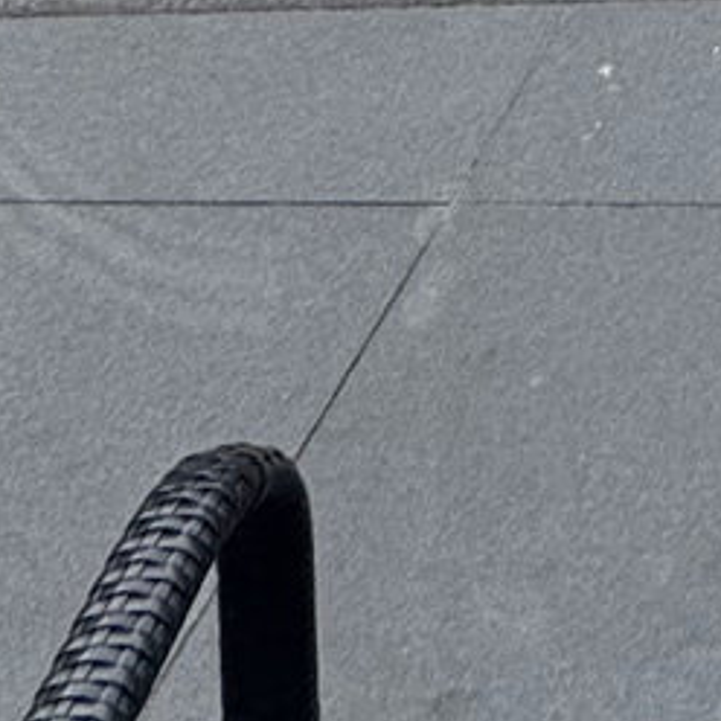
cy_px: -1395
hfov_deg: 14.4
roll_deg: -0.3
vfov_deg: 11.2
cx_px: 1407
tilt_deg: -2.6
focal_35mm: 102
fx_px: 2404
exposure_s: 1/320
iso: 40
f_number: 2.2
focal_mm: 2.22
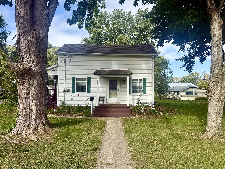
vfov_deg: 56.8
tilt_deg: +2.1
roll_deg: -0.7
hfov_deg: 71.6
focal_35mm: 24
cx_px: 112
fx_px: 156
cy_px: 84
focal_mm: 6.76
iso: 80
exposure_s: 1/2445
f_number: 1.78
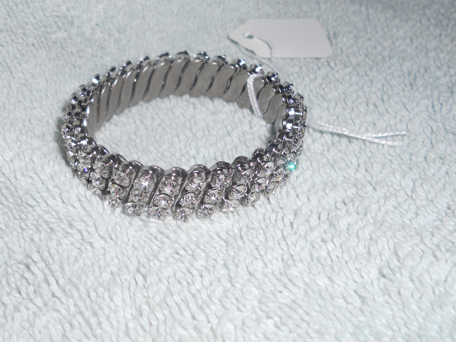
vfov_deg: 35.1
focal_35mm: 41
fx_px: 540
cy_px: 160
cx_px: 166
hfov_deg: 45.3
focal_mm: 5.8
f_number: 8.8
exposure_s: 1/25
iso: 80
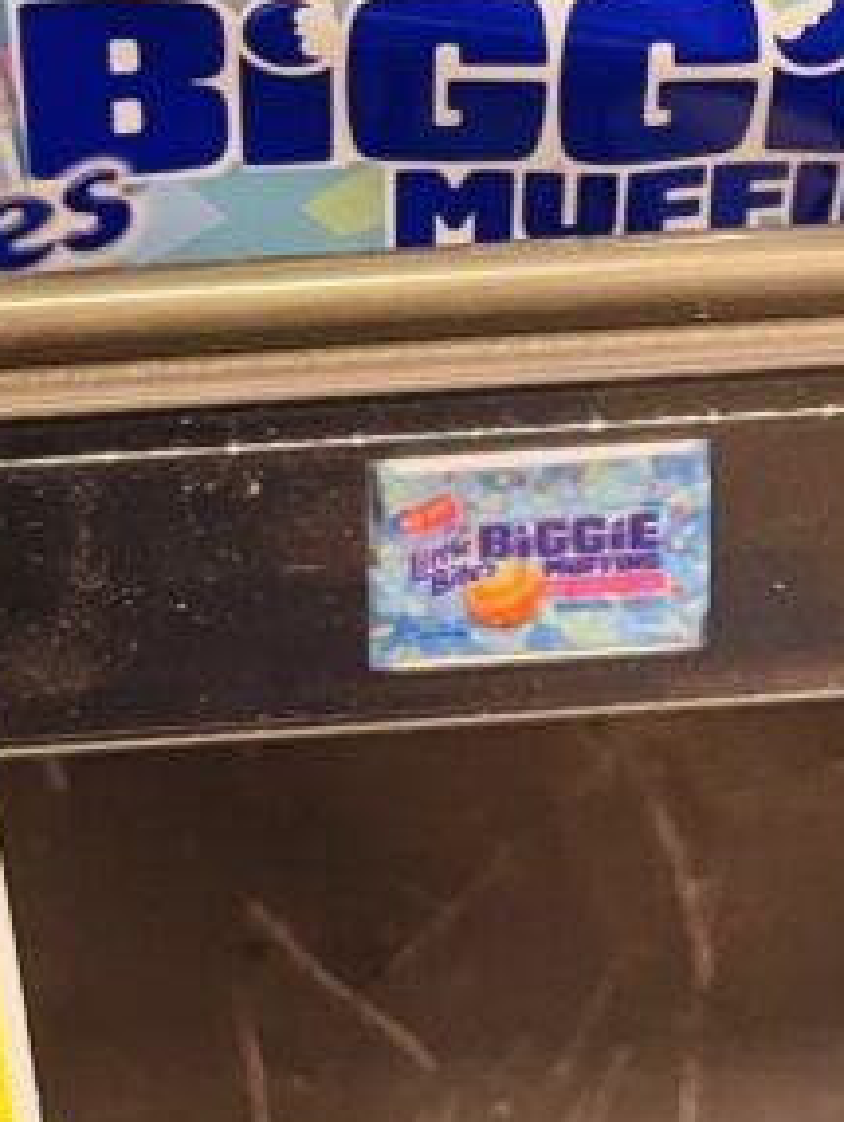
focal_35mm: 93
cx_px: 514
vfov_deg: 19.4
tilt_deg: -22.4
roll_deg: +0.2
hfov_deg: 15.9
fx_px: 3019
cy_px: -333
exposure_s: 1/42
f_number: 1.6
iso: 250
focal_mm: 4.2
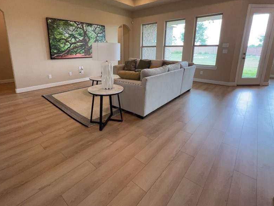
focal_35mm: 17
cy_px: 82
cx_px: 124
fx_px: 135
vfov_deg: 73.9
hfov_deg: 90.8
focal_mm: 1.57
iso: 100
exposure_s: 1/120
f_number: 1.8
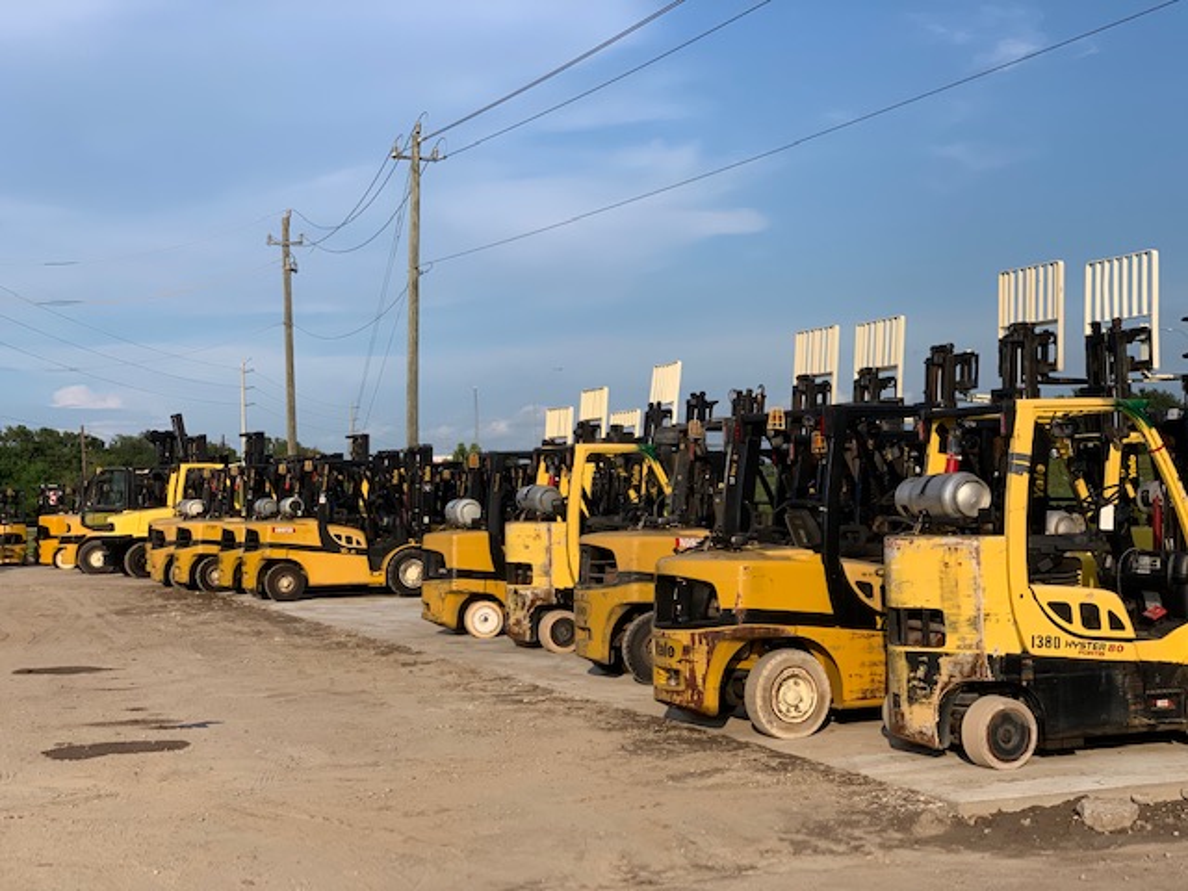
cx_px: 594
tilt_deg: +2.9
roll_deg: +1.6
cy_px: 446
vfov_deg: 28.0
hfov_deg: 36.8
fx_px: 1785
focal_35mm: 52
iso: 16
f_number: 2.4
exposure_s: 1/1115
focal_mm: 6
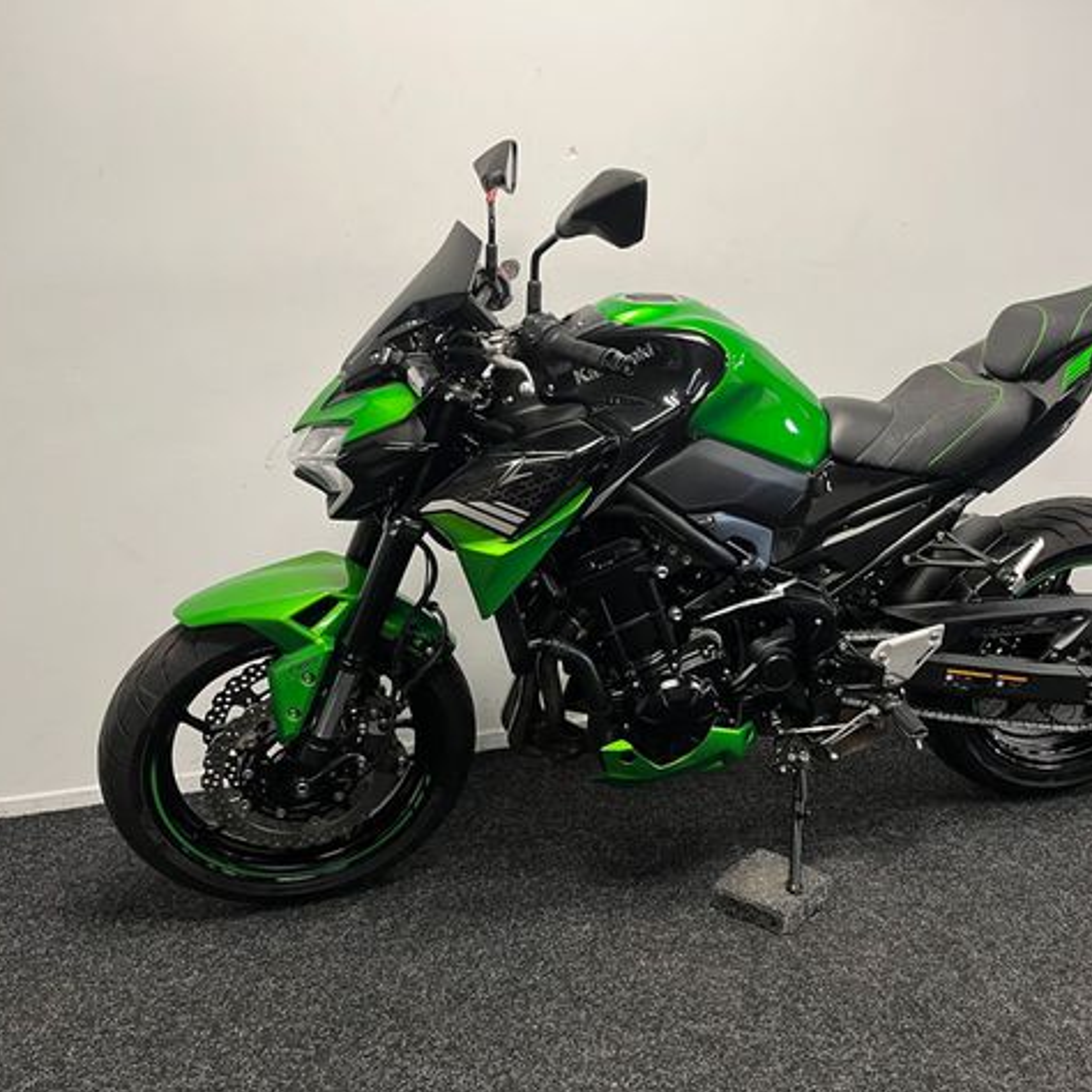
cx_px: 670
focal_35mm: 31
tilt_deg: -15.3
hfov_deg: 52.1
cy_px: 551
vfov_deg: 52.5
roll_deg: +0.6
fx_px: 1106
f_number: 1.6
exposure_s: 1/50
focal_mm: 5.1
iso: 100
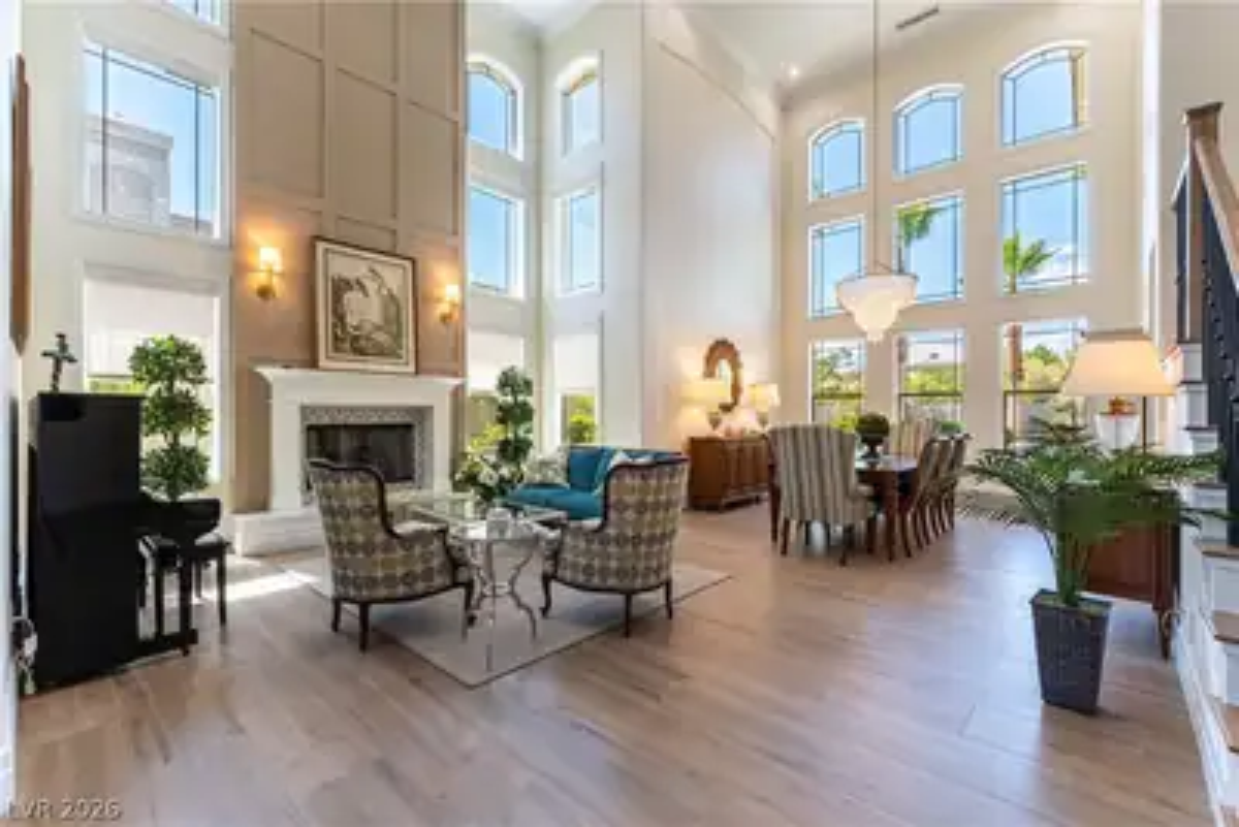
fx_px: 516
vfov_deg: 77.4
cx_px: 620
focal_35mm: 15
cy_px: 414
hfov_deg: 100.4
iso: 400
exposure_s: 1/1250
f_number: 8
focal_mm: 15
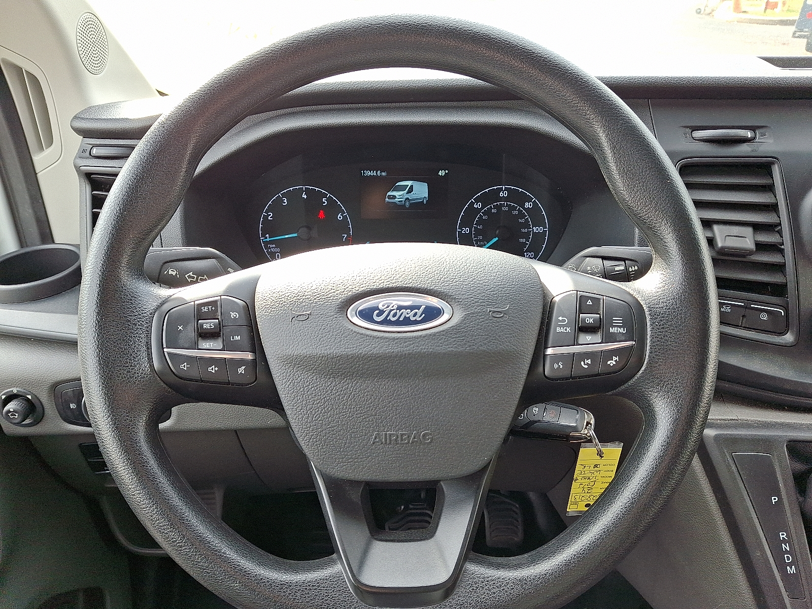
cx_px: 406
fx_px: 586
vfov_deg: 54.9
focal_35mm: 25
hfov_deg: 69.4
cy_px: 304
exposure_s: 1/100
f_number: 1.8
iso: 25
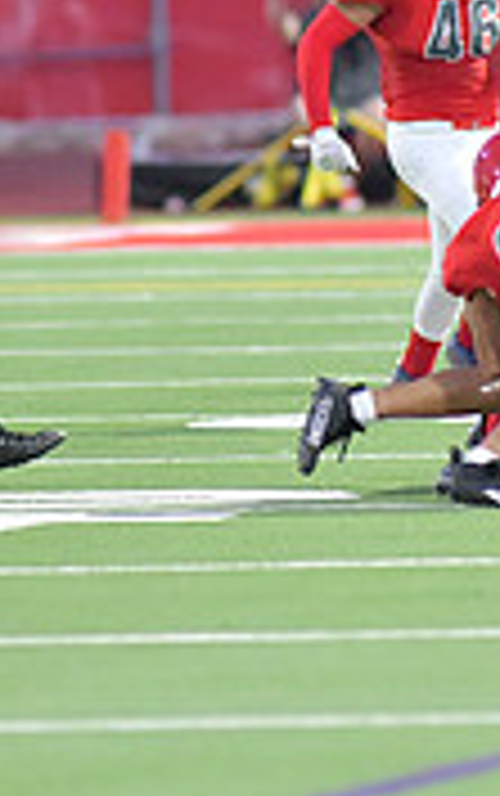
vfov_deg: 2.1
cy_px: 295
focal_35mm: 1002
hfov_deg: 1.3
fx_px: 21793
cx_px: 369
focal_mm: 300
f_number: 3.5
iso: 10000
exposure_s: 1/1250
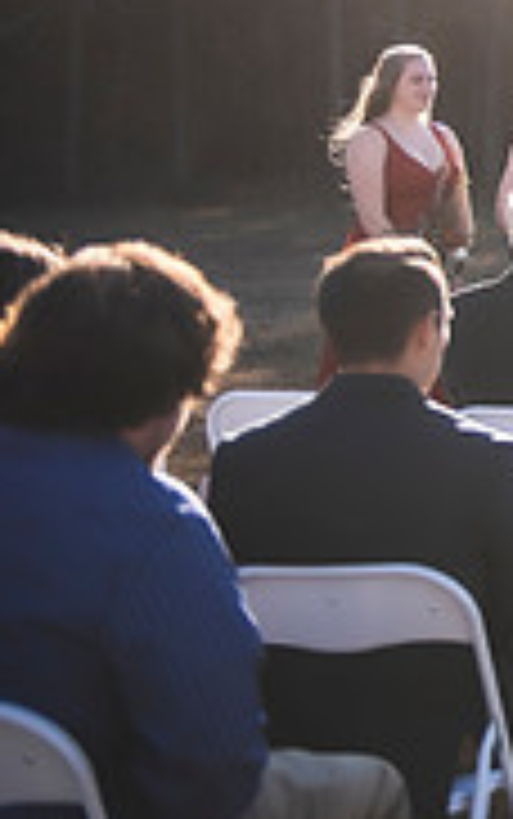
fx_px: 2881
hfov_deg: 8.9
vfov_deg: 15.9
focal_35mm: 129
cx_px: 1339
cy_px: 56
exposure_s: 1/1000
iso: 100
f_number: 2.8
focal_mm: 38
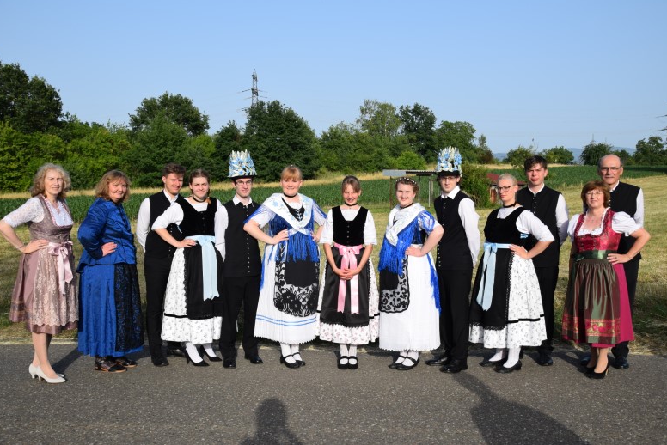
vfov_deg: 38.9
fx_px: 630
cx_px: 333
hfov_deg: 55.8
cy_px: 218
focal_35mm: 34
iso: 200
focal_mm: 22
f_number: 10
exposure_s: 1/400
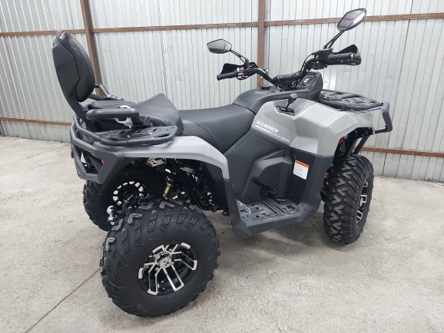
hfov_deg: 71.6
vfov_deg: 56.9
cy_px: 166
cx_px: 222
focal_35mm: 24
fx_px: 308
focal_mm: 5.23
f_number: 1.8
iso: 320
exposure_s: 1/50
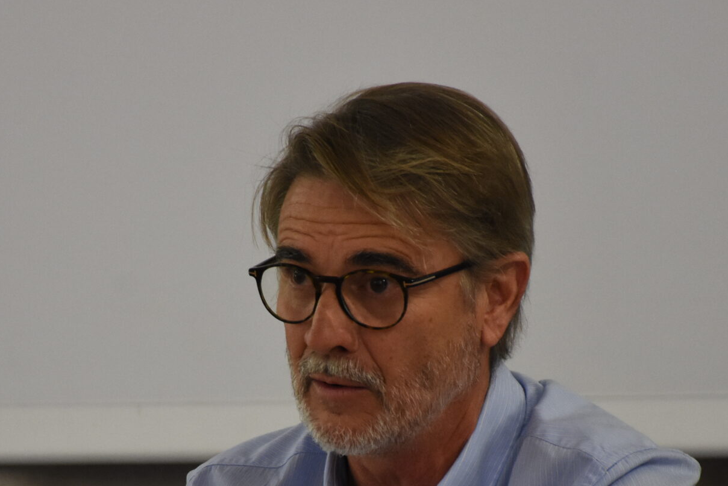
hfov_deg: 4.6
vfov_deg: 3.1
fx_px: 9000
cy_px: 436
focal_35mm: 445
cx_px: 342
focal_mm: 140
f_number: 5.6
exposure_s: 1/40
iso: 1600
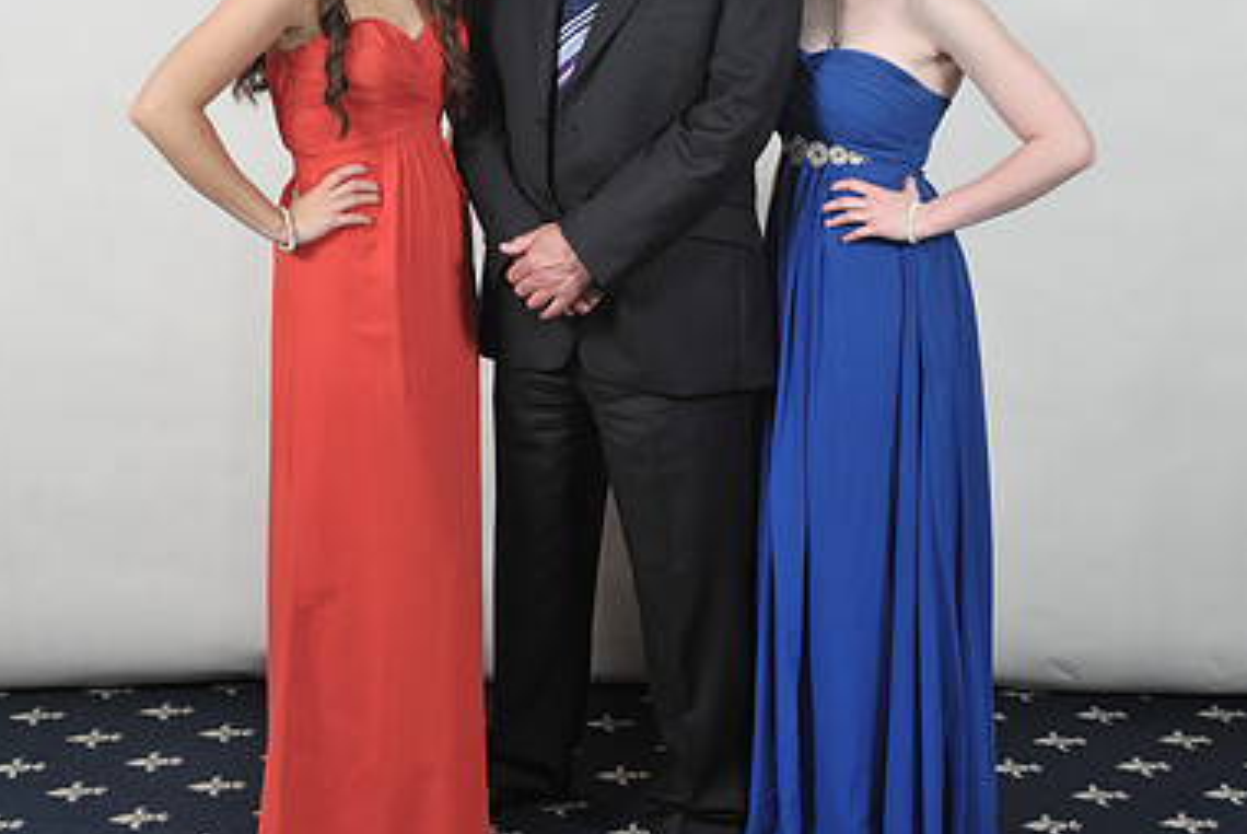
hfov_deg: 31.4
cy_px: 269
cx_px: 617
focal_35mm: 64
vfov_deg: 21.2
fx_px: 2219
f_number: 7.1
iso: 1000
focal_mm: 42
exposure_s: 1/160
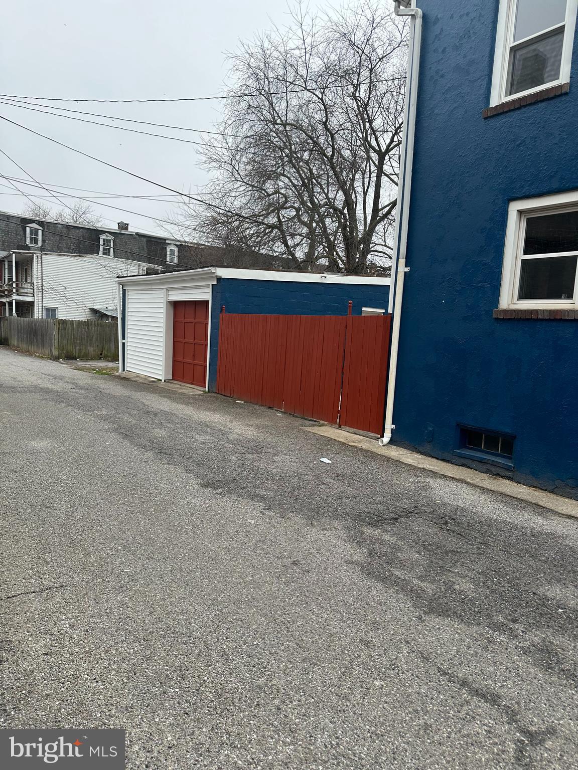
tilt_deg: -6.2
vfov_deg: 71.6
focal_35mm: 24
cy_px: 385
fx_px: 534
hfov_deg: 56.8
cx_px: 289
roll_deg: -4.3
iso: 80
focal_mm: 6.86
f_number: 1.78
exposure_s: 1/663
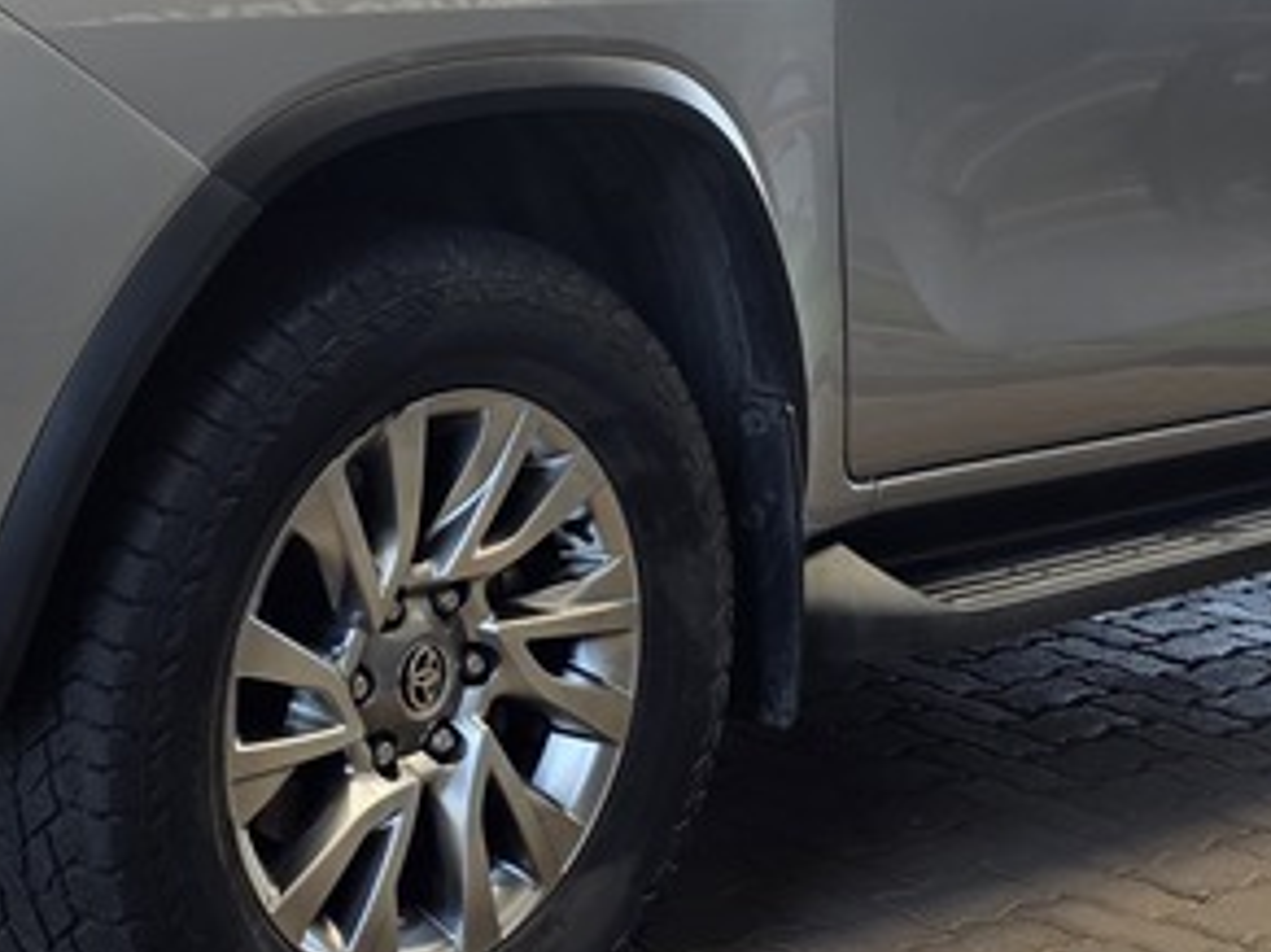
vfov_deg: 18.0
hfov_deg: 23.8
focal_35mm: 81
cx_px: 297
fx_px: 2973
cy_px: 127
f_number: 1.7
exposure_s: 1/180
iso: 50
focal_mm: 6.25
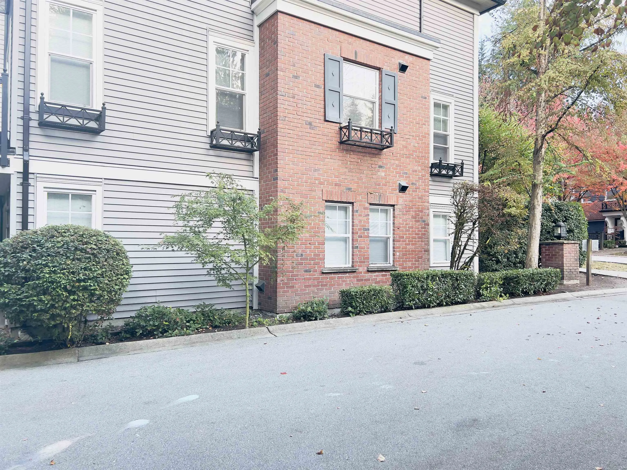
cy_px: 235
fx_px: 471
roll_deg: -0.7
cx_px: 314
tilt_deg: +0.7
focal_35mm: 26
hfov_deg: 67.3
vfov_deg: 53.1
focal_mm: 5.7
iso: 40
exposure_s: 1/164
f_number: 1.5
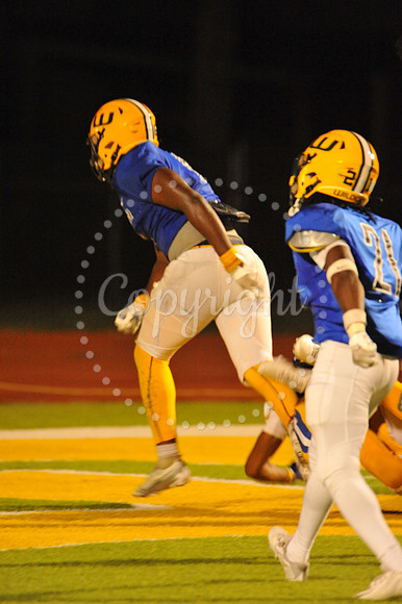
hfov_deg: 2.3
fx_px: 10061
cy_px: 302
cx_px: 201
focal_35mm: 600
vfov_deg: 3.4
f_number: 6.3
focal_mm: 600
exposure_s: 1/160
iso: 6400
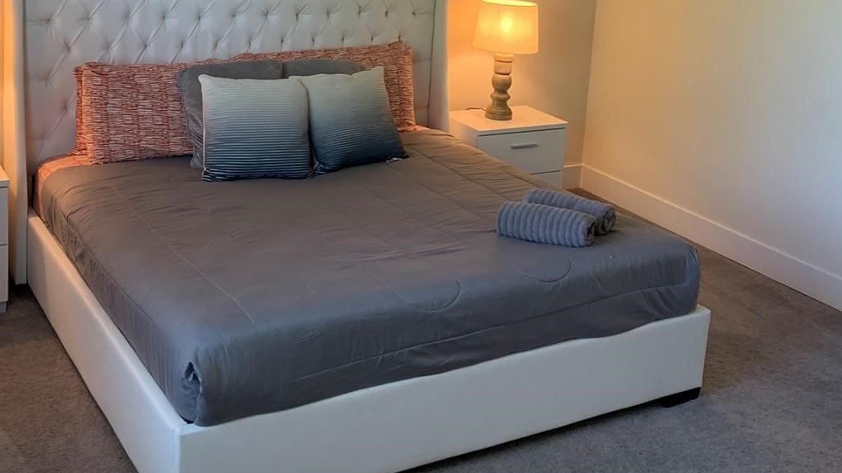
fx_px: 1049
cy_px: 22
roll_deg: -3.7
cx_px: 459
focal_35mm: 47
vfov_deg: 24.5
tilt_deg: -9.2
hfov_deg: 43.7
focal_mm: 4.25
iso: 100
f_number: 1.8
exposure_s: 1/60
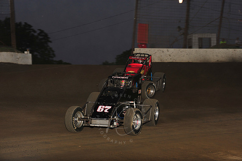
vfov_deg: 13.7
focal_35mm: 100
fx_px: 672
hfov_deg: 20.4
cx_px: 121
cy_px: 80
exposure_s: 1/320
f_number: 7.1
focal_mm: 100
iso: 800
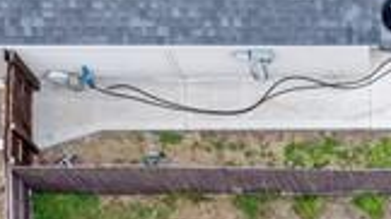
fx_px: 1710
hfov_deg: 12.7
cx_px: 488
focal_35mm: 165
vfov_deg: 6.7
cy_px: 623
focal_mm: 8.67
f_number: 1.8
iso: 170
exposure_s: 1/25
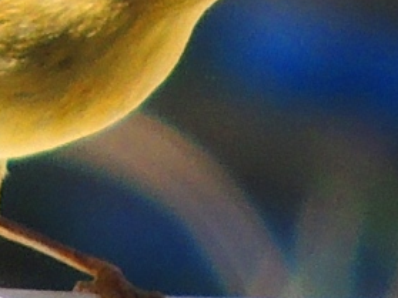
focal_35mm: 3303
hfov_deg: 0.6
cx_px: 60
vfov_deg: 0.5
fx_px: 37960
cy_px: 53
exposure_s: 1/500
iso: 140
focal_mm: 160.5
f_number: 5.5
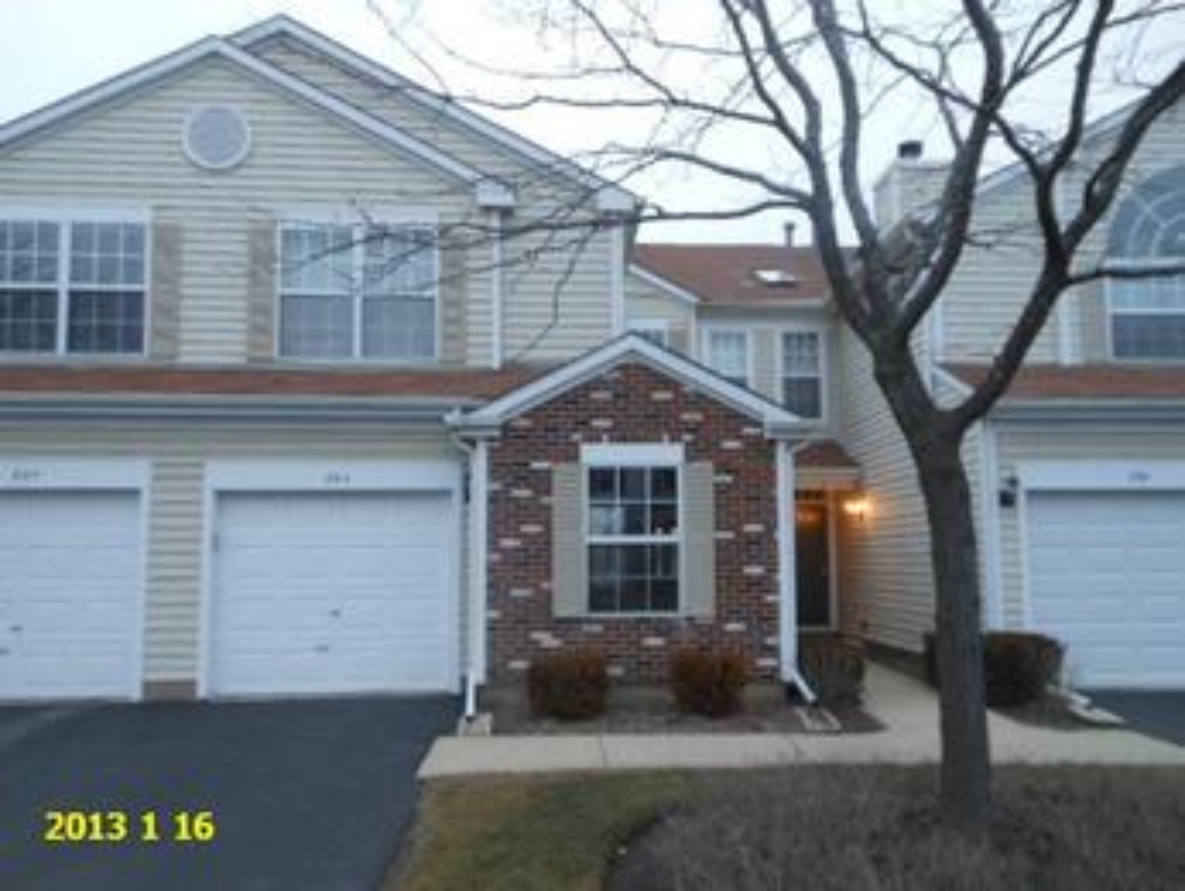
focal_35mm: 25
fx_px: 856
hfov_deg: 69.4
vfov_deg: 54.9
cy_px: 446
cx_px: 592
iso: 200
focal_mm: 4.5
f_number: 3.2
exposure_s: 1/30
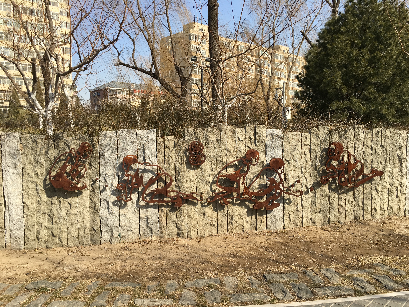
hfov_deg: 61.7
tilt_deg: -2.3
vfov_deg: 48.2
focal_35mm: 29
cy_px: 154
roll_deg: -0.3
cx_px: 204
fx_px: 343
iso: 25
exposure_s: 1/1099
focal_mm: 4.15
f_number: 2.2
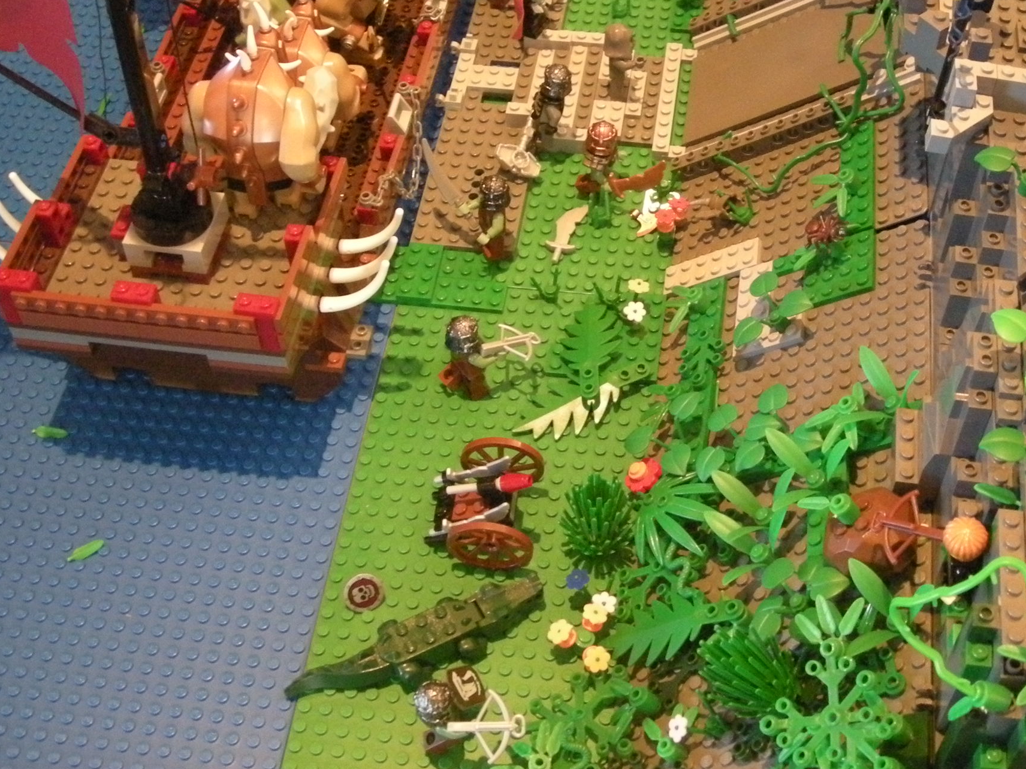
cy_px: 241
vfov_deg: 27.3
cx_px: 678
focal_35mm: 53
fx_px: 1571
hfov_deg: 35.8
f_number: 2.8
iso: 400
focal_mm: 5.7
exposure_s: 1/3
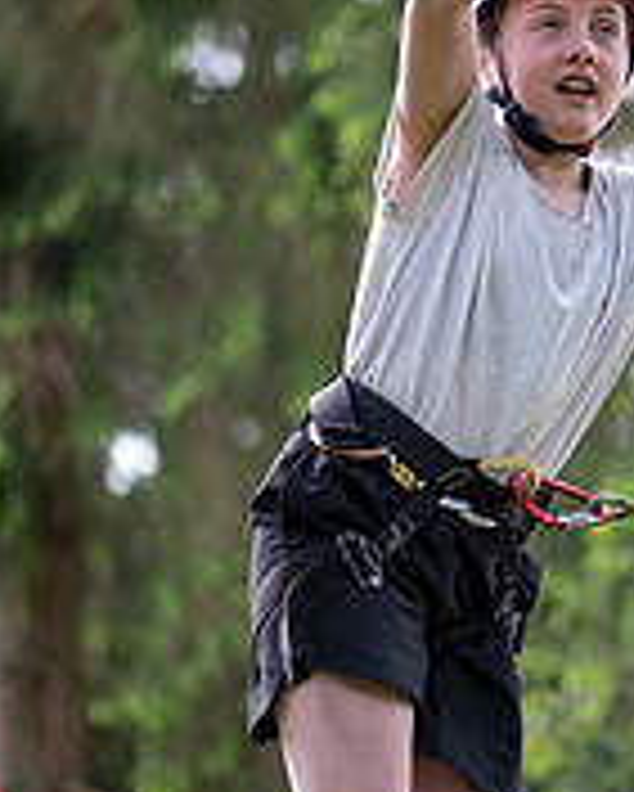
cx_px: 553
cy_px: 432
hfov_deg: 7.6
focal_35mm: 204
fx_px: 4781
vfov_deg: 9.5
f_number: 1.8
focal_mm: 85
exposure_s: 1/100
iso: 50
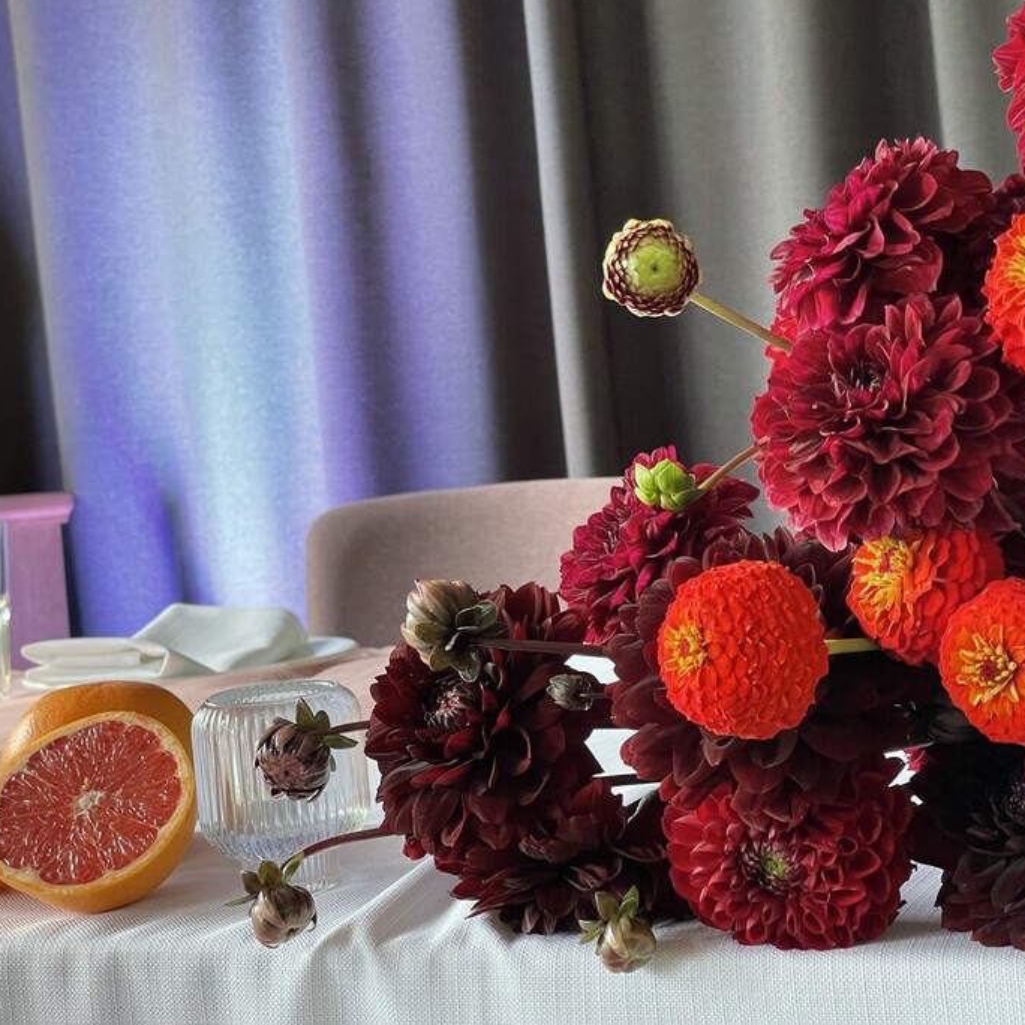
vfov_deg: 27.7
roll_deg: +4.6
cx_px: 611
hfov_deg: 27.7
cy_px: 510
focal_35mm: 62
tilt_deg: -1.5
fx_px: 2077
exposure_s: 1/121
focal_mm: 6
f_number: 2
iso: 200
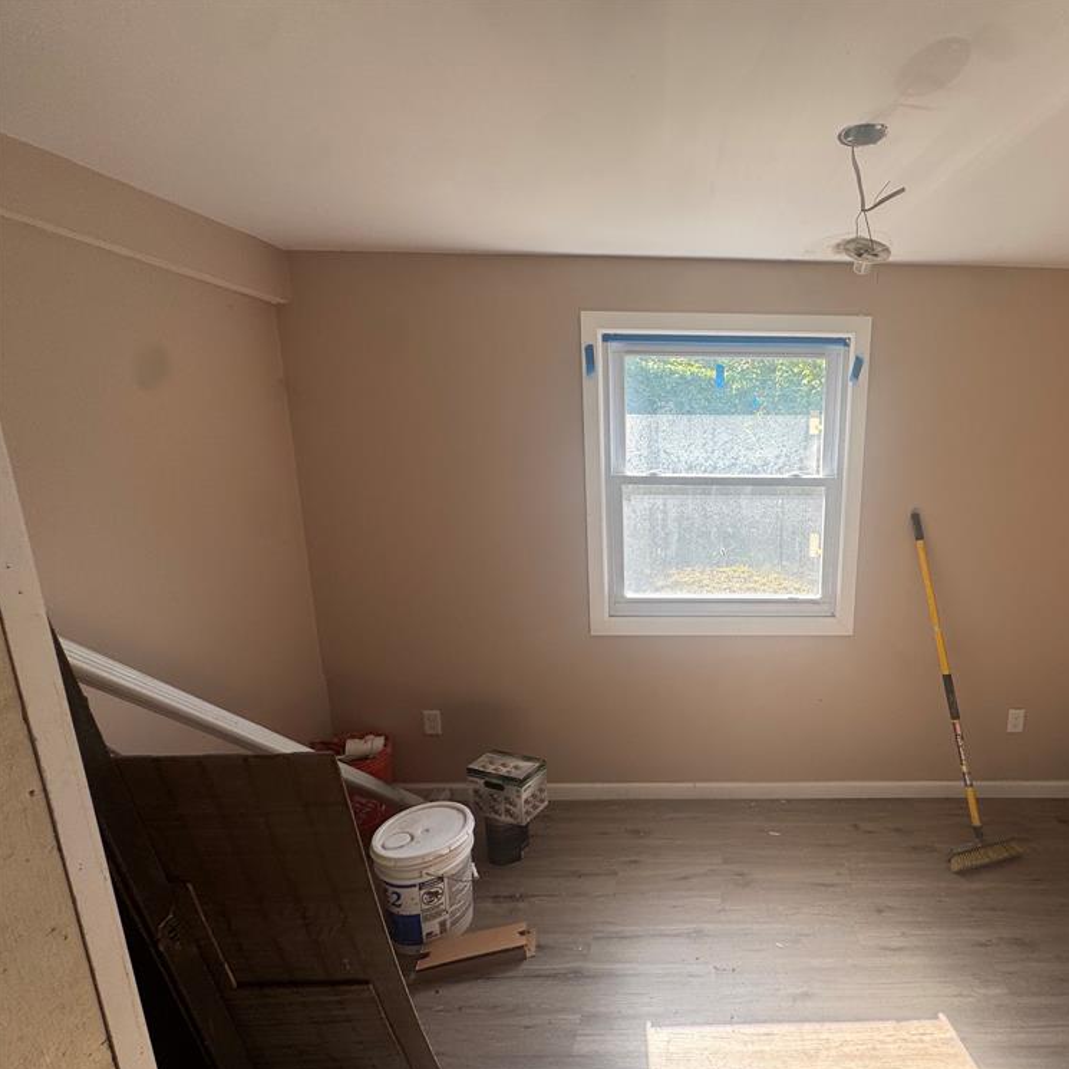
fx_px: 594
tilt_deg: -12.4
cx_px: 730
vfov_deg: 84.0
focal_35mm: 17
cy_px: 548
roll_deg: -0.5
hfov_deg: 80.6
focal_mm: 2.22
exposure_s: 1/104
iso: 40
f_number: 2.2
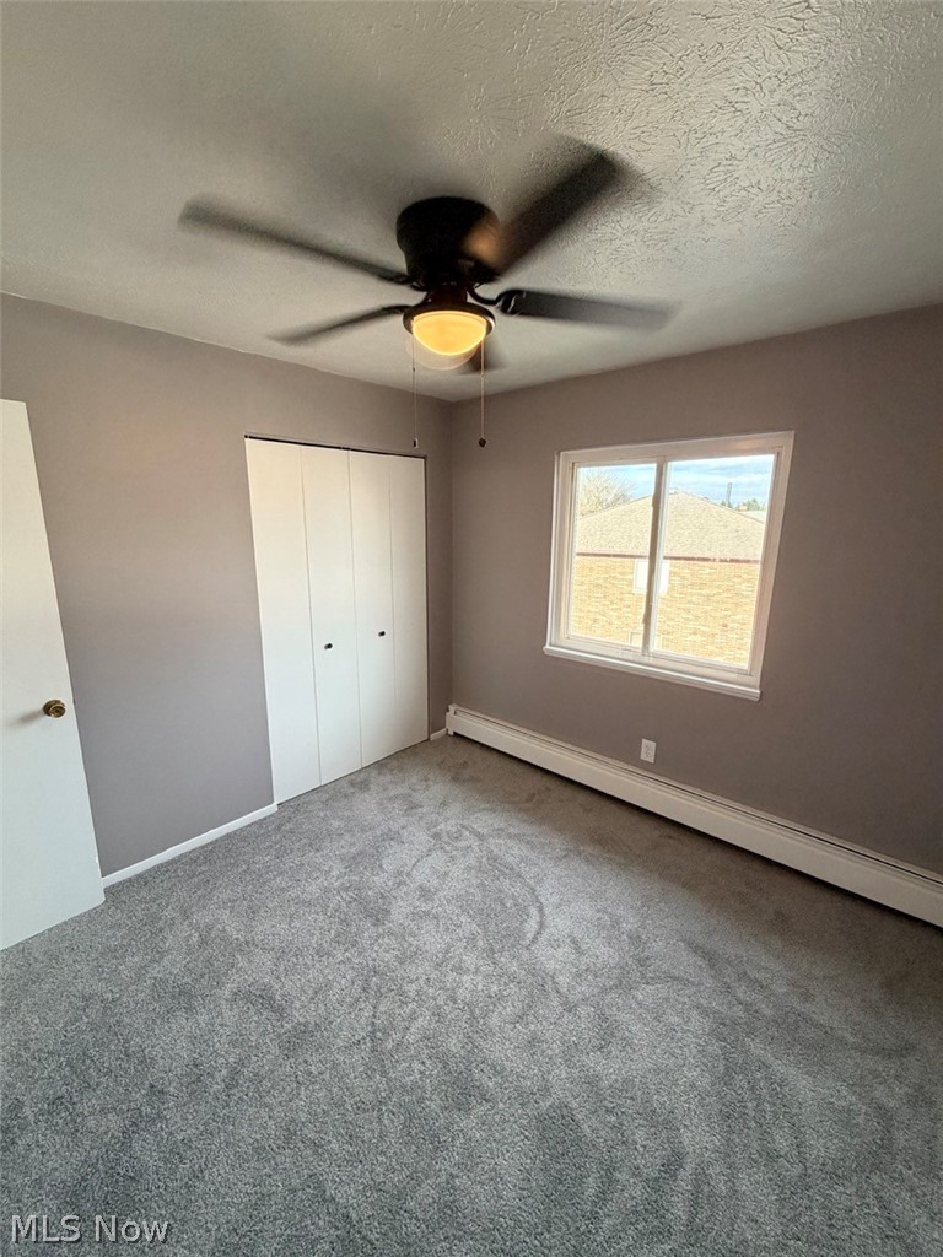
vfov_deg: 102.1
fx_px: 509
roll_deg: -0.6
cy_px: 628
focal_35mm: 14
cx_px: 472
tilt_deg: -12.3
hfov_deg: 85.7
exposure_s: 1/60
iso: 200
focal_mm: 2.22
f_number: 2.2
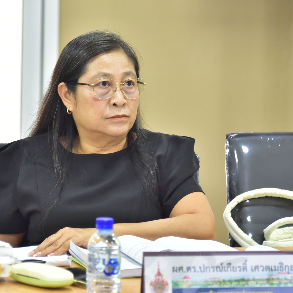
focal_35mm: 256
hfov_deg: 6.8
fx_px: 2452
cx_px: 124
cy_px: 146
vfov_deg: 6.8
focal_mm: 200
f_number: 5.6
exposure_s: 1/200
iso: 6400
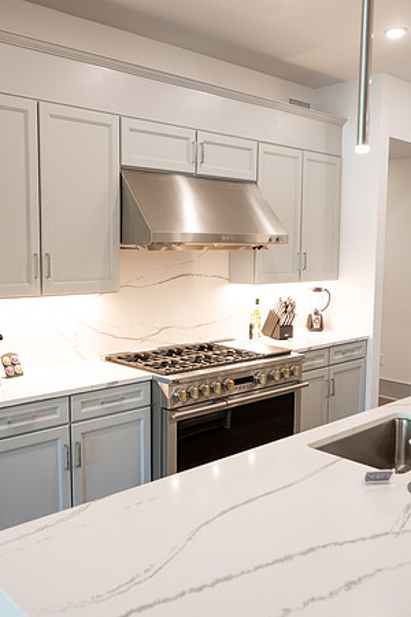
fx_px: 599
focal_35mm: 35
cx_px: 206
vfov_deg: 54.4
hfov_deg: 37.9
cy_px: 308
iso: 800
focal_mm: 35
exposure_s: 1/80
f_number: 4.5
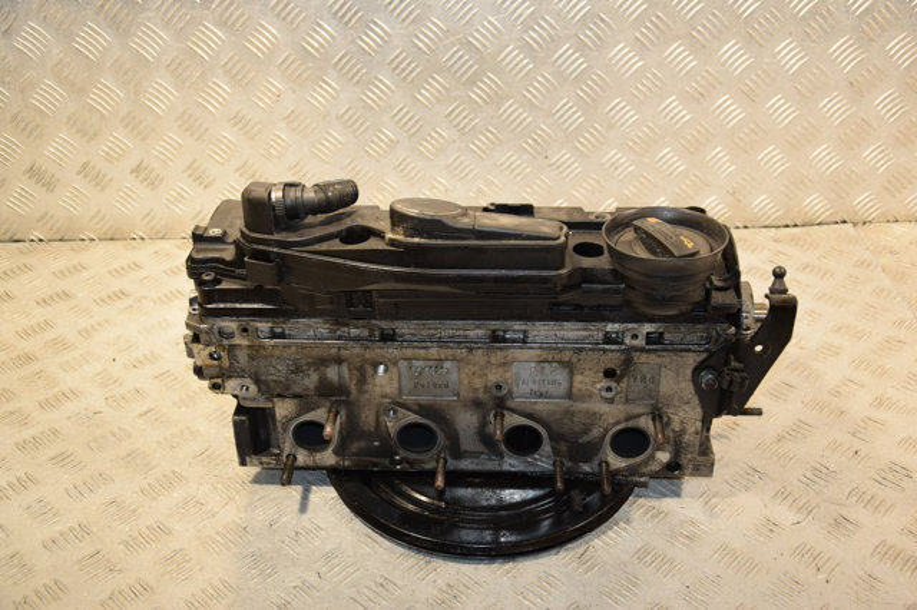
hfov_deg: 46.4
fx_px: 1069
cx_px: 458
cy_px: 305
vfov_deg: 31.9
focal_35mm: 42
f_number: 5
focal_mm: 28
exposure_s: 1/200
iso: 800
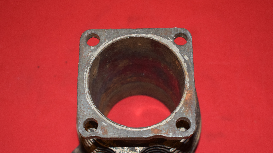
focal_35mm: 74
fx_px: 536
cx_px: 142
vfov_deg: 16.3
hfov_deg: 28.6
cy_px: 80
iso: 1250
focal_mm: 40
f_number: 5
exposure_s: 1/200
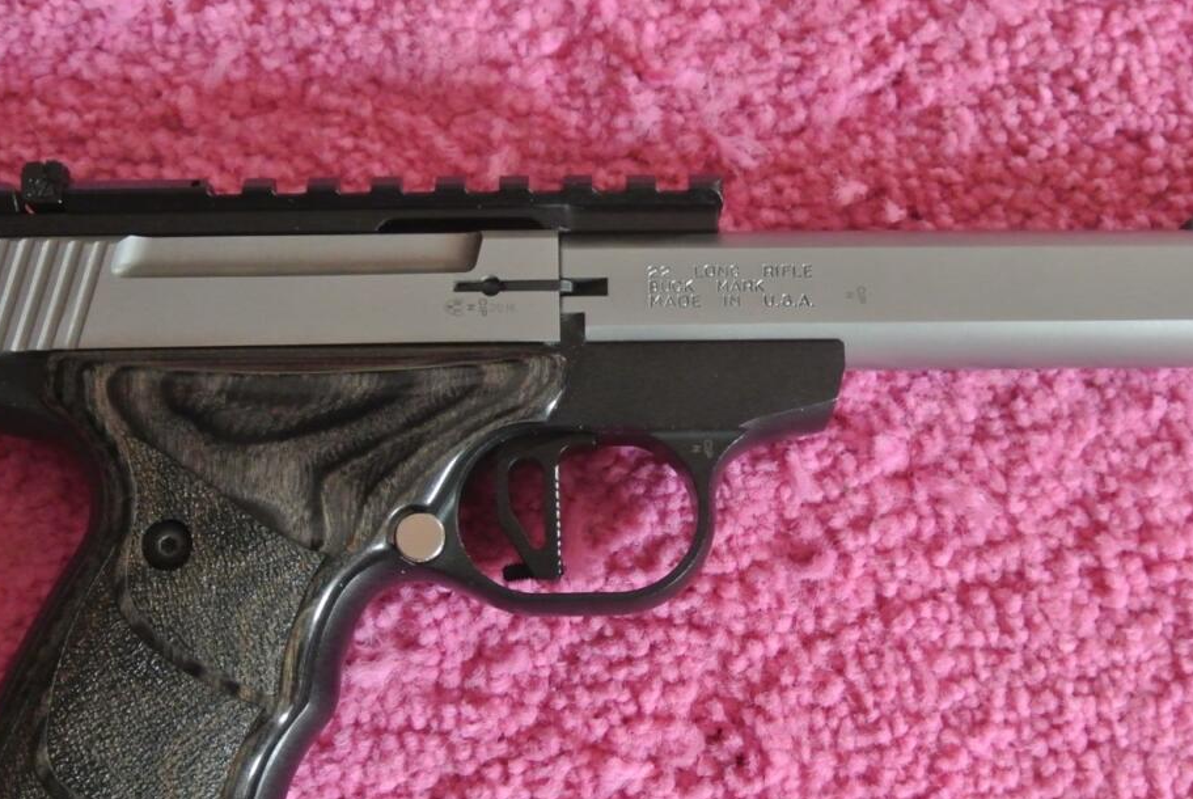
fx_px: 1725
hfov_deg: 38.1
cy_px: 551
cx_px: 655
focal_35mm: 52
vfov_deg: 25.9
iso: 1600
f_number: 4
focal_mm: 14
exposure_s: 1/30
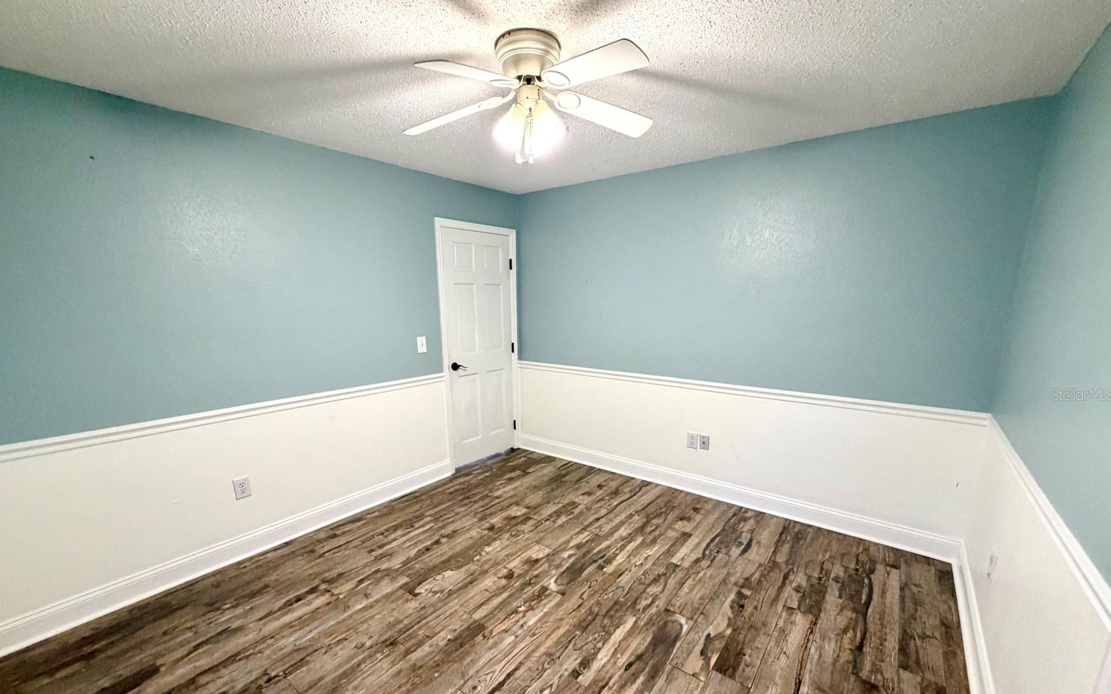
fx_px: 454
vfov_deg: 74.4
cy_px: 394
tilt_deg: -11.3
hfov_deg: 101.5
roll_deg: +0.2
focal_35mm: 15
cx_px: 556
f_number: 2.2
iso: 320
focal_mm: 2.22
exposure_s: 1/60
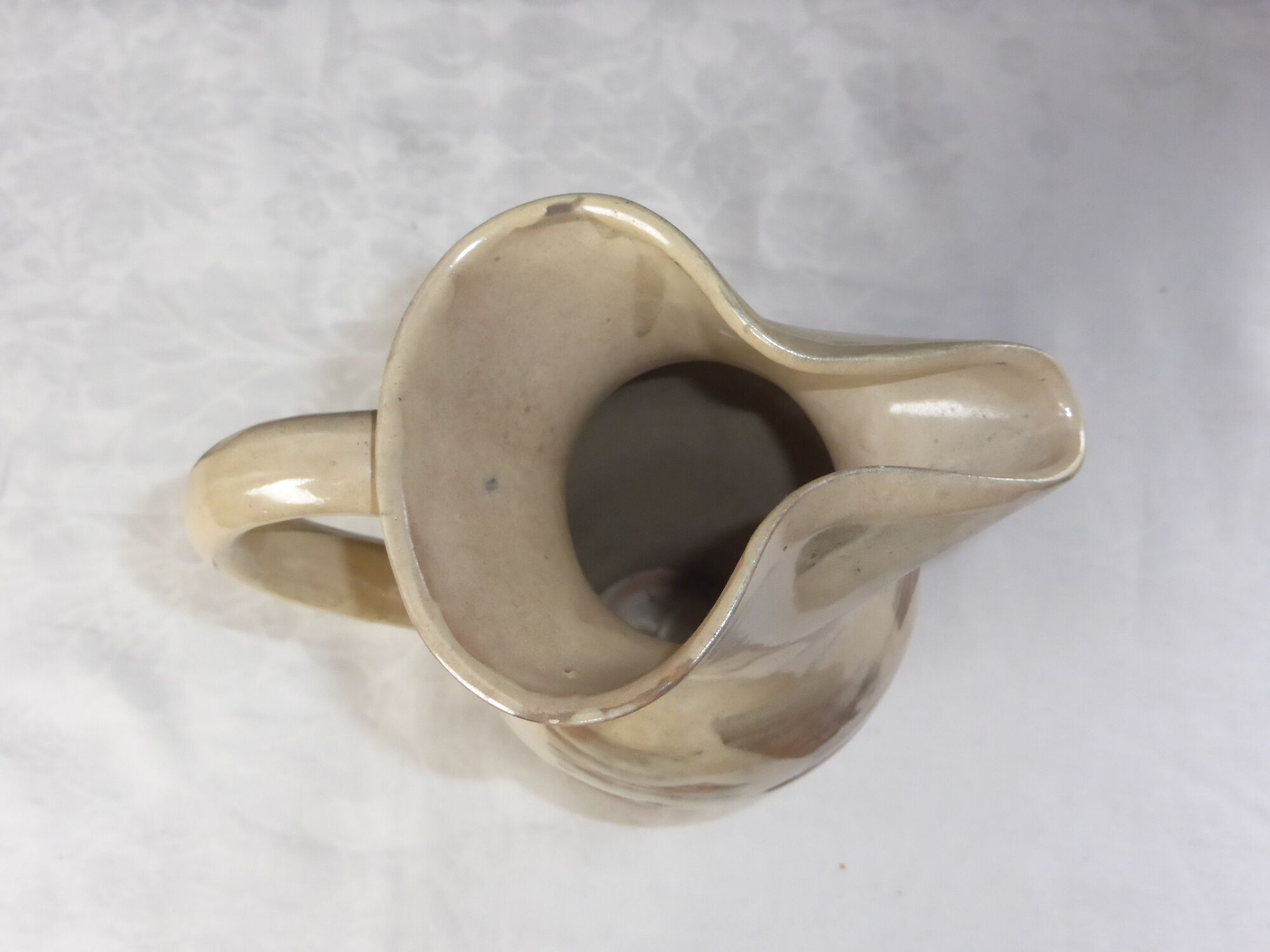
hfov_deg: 37.5
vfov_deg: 28.6
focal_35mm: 51
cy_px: 476
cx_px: 635
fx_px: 1871
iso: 500
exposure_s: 1/60
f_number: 4.4
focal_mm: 9
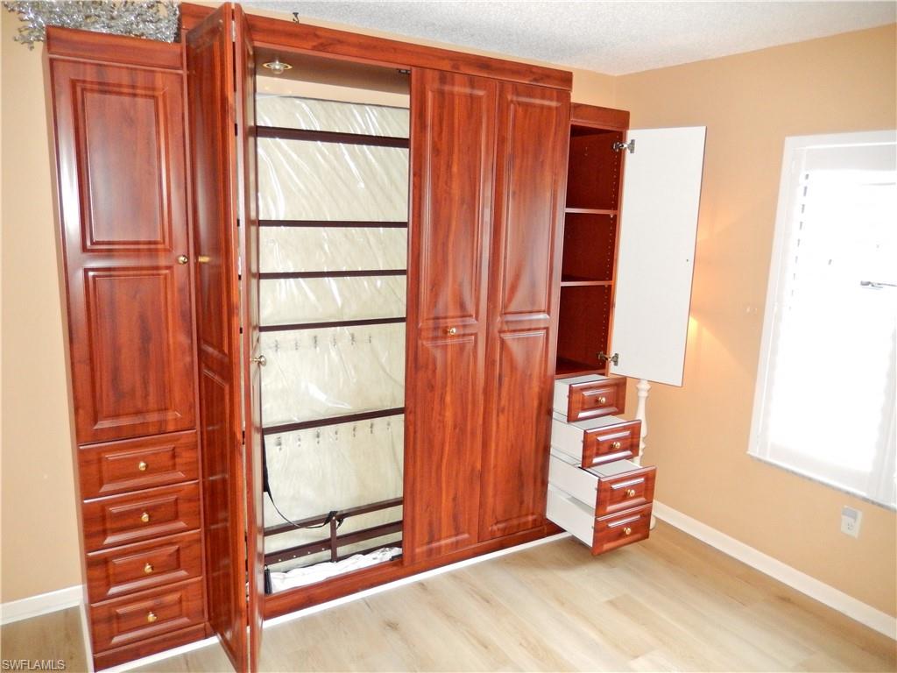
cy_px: 336
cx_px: 448
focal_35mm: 25
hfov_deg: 69.4
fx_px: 648
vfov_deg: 54.9
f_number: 3.4
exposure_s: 1/30
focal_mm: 4.5
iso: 500
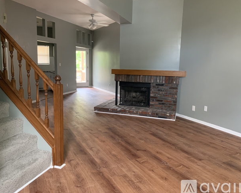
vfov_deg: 51.6
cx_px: 112
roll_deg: -1.3
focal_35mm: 28
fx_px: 200
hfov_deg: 62.1
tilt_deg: -7.3
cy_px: 96
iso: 400
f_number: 1.8
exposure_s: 1/60
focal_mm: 4.25
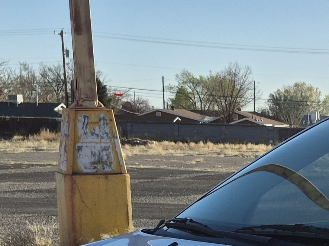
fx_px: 988
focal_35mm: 104
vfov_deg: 13.6
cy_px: 343
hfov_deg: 17.7
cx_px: 423
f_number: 1.8
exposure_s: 1/2616
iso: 25
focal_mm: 5.4
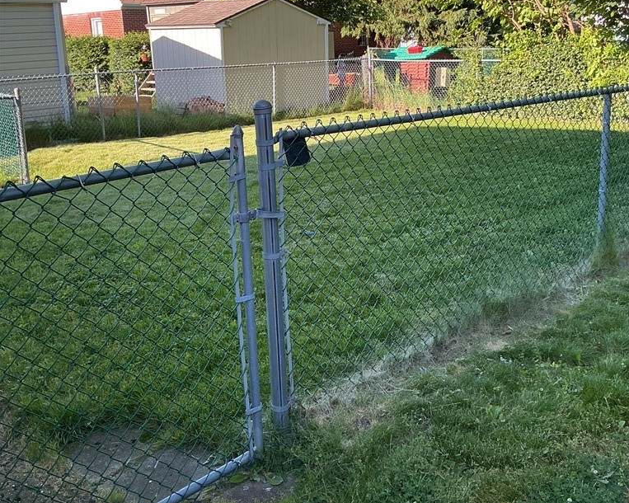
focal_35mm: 38
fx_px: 707
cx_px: 316
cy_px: 179
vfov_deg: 38.8
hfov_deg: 47.9
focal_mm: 3
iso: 25
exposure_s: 1/251
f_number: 1.8
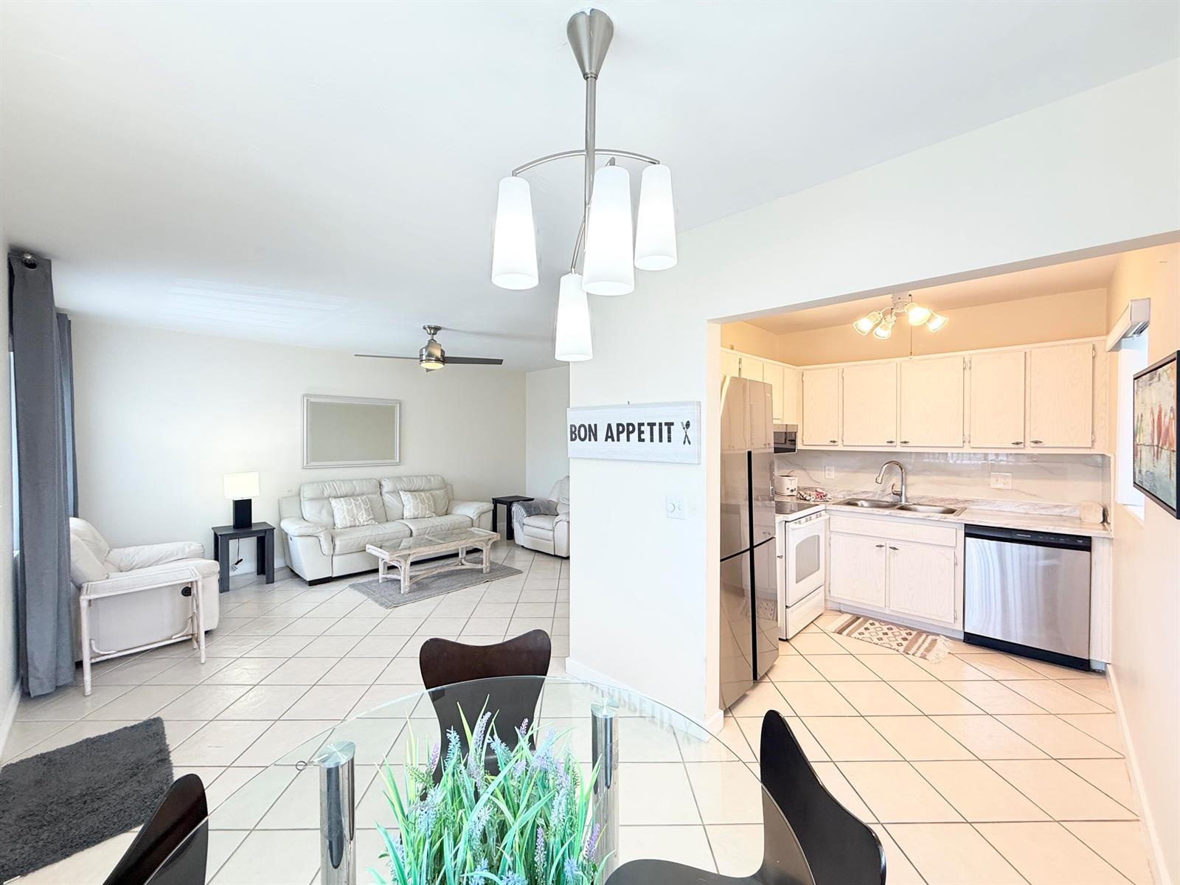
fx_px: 477
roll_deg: +0.6
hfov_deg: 102.1
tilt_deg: -0.4
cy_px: 442
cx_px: 590
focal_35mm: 14
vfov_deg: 85.7
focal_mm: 2.22
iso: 160
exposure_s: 1/60
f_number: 2.2
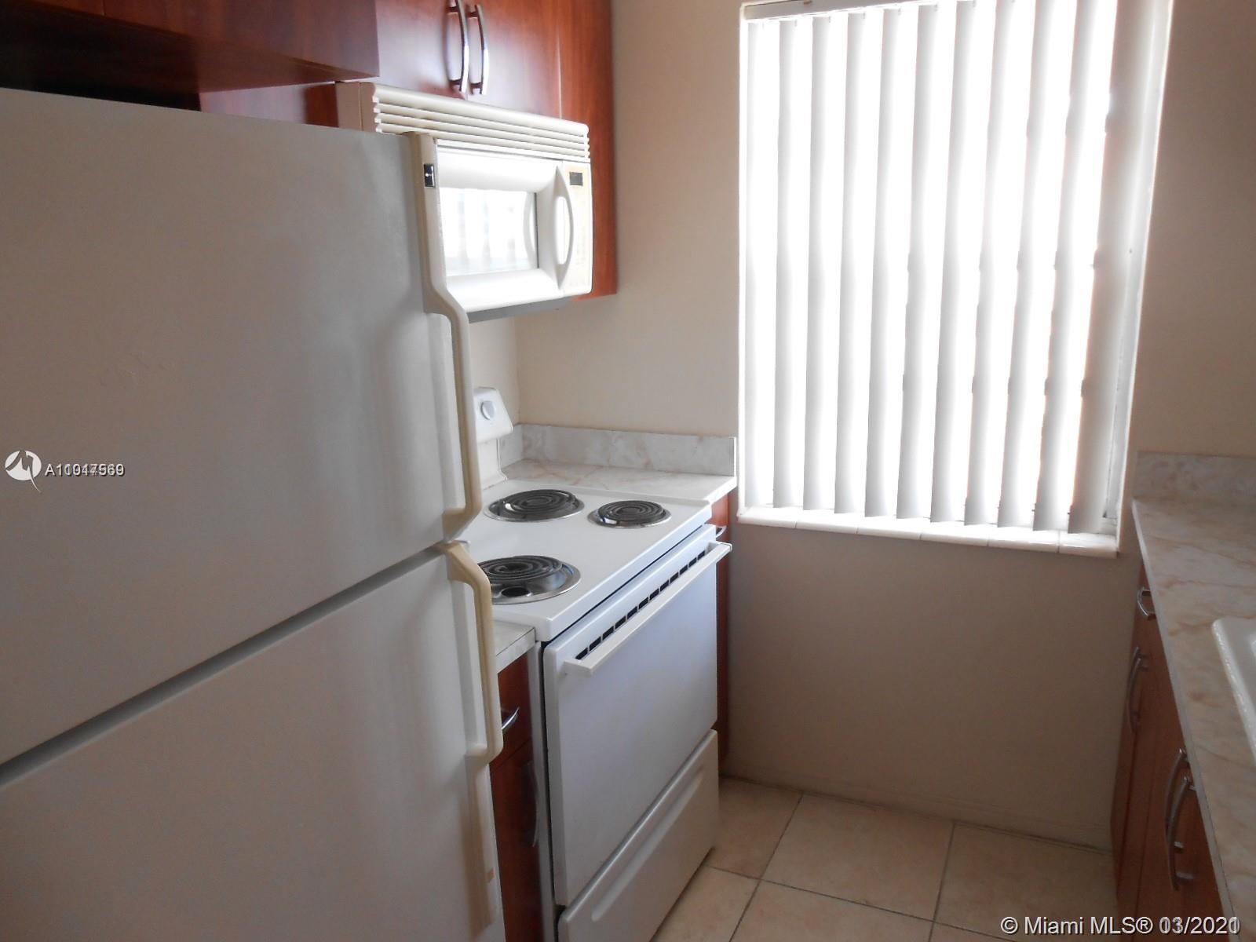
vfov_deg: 53.1
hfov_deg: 67.3
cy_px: 471
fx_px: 943
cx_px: 628
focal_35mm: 26
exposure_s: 1/30
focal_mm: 4.6
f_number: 3.5
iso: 160
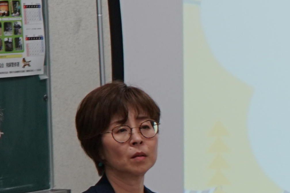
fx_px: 1965
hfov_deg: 8.1
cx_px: 568
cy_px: 244
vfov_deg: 5.6
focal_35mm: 244
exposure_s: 1/60
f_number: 4.5
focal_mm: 41
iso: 200
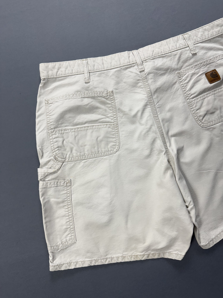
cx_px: 112
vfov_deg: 71.6
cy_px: 149
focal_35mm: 24
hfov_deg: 56.8
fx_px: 206
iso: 125
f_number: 1.78
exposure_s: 1/120
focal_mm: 6.76
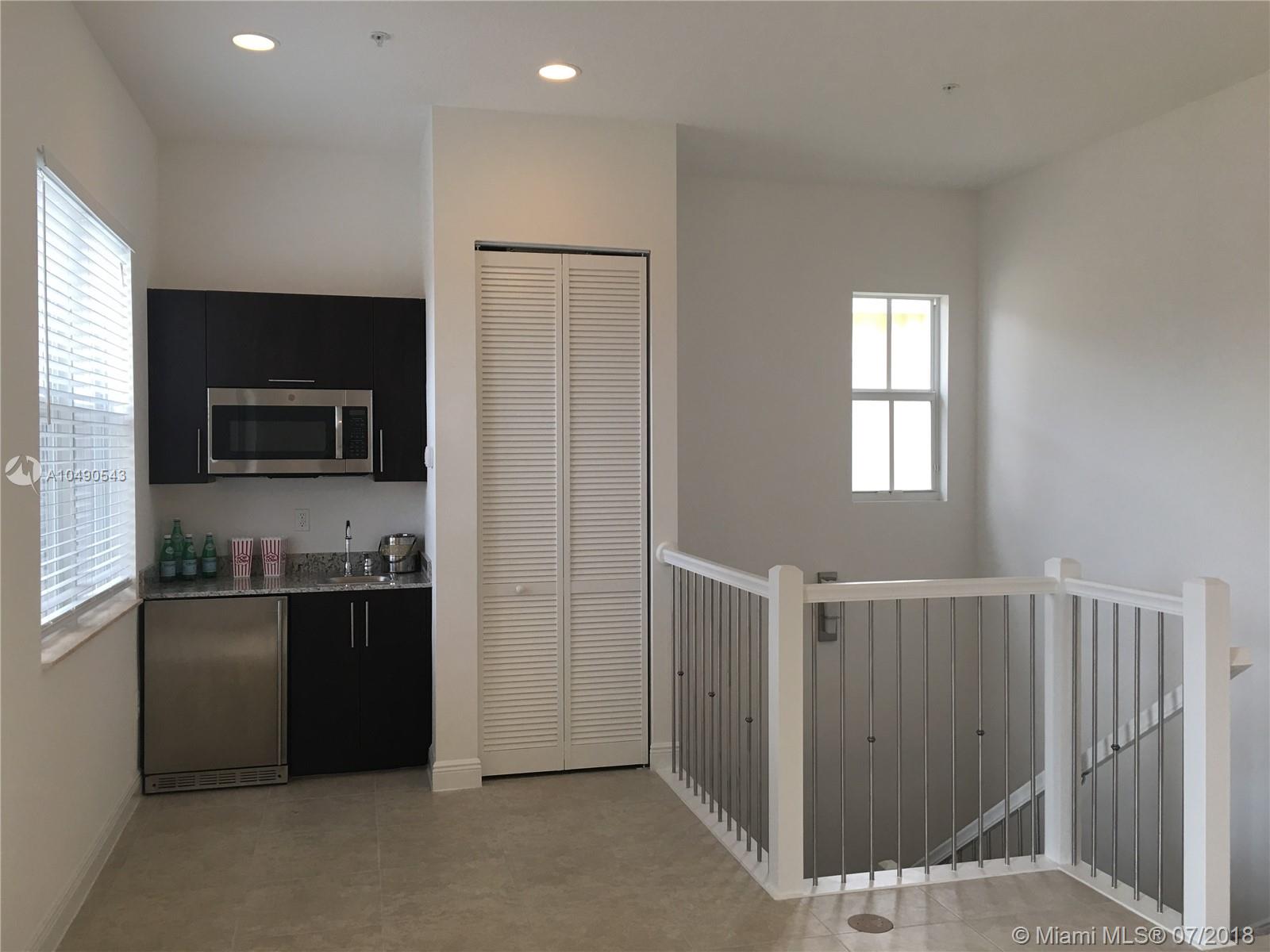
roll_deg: +1.1
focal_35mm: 29
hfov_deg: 61.7
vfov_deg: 48.2
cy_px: 476
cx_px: 635
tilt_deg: +0.4
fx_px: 1064
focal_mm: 4.15
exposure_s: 1/30
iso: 25
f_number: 2.2
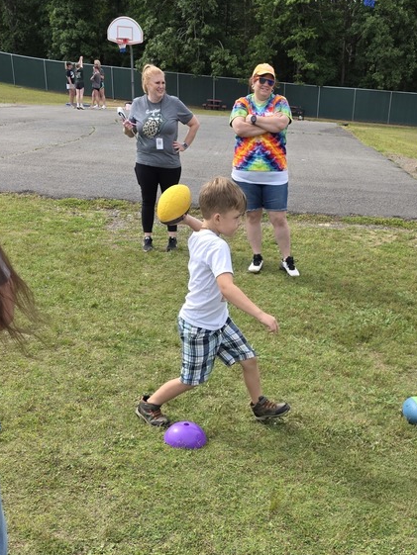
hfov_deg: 34.2
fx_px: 674
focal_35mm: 42
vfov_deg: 43.6
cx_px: 256
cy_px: 404
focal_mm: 6.3
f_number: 1.7
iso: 80
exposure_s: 1/2828
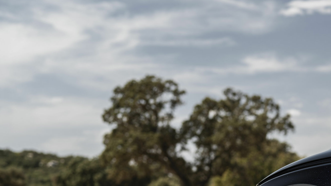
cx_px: 310
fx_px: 1000
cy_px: 213
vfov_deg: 10.5
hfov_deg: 18.4
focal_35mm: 114
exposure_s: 1/250
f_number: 2.8
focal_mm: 50
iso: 50
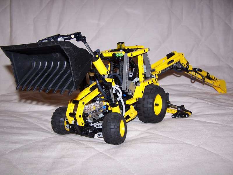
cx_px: 116
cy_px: 88
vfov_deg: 37.7
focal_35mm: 38
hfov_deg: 49.0
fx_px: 256
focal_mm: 6.3
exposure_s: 1/60
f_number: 2.8
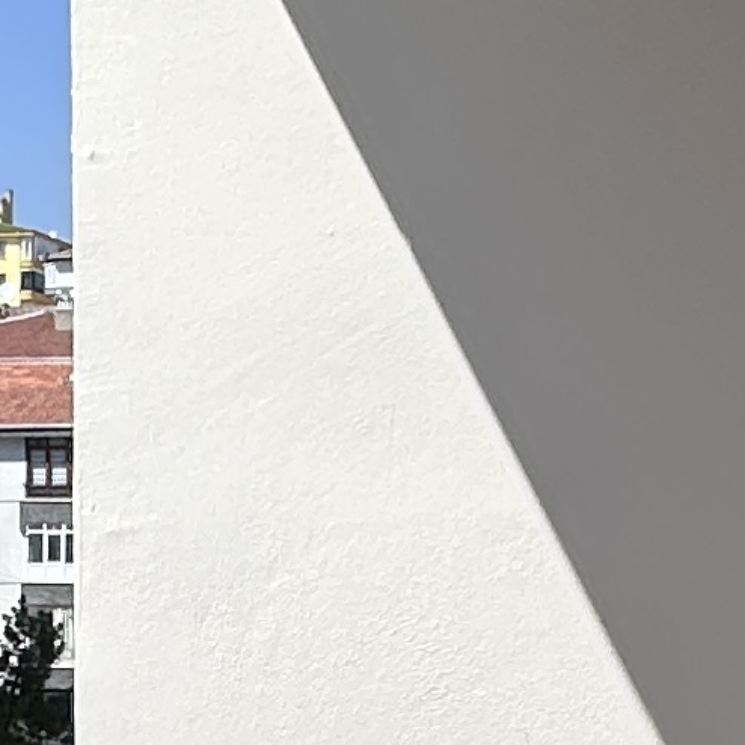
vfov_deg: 16.8
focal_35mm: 101
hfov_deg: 17.0
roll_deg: -0.8
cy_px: 790
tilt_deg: -5.5
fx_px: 2459
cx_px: 89
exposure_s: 1/3300
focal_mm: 2.22
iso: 50
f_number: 2.2
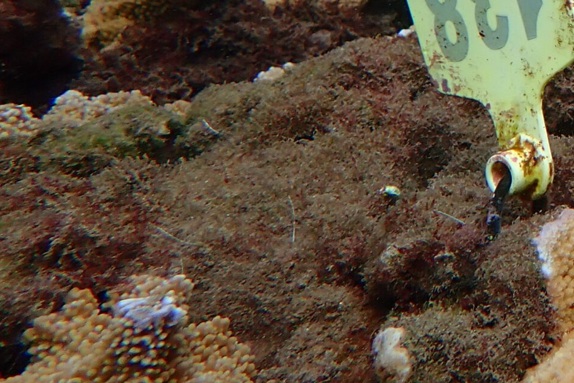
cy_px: -144
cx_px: 756
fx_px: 1116
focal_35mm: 70
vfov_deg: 17.9
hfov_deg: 24.8
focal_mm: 4.5
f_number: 2.8
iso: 100
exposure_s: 1/400
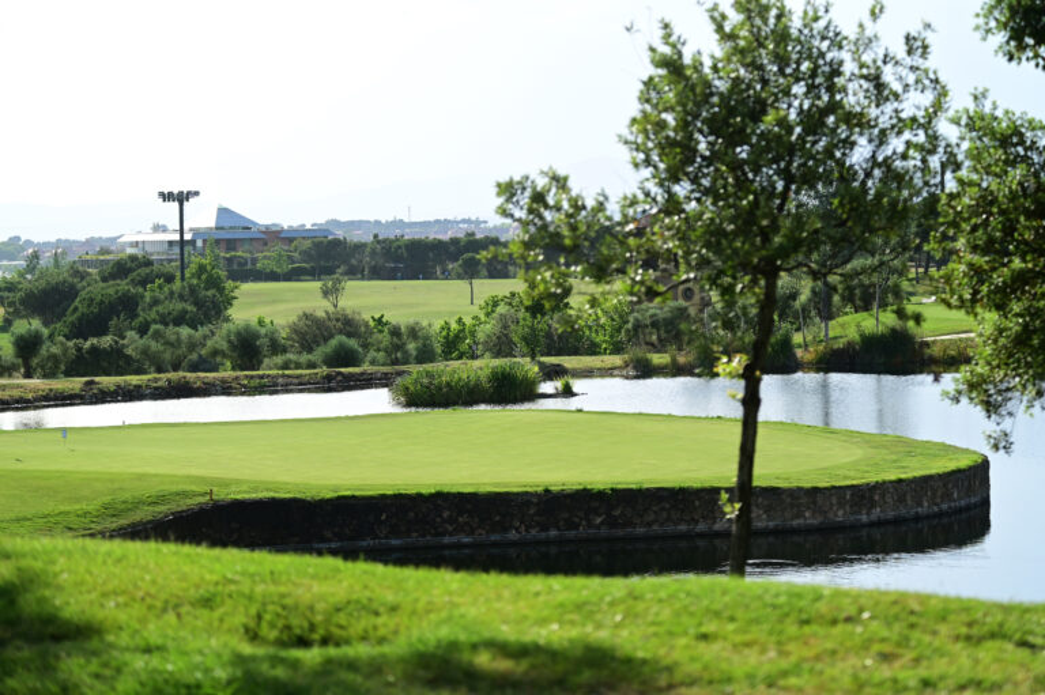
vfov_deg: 13.7
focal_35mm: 100
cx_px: 522
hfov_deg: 20.4
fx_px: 2901
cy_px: 348
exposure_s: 1/2500
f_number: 4
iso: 500
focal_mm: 100
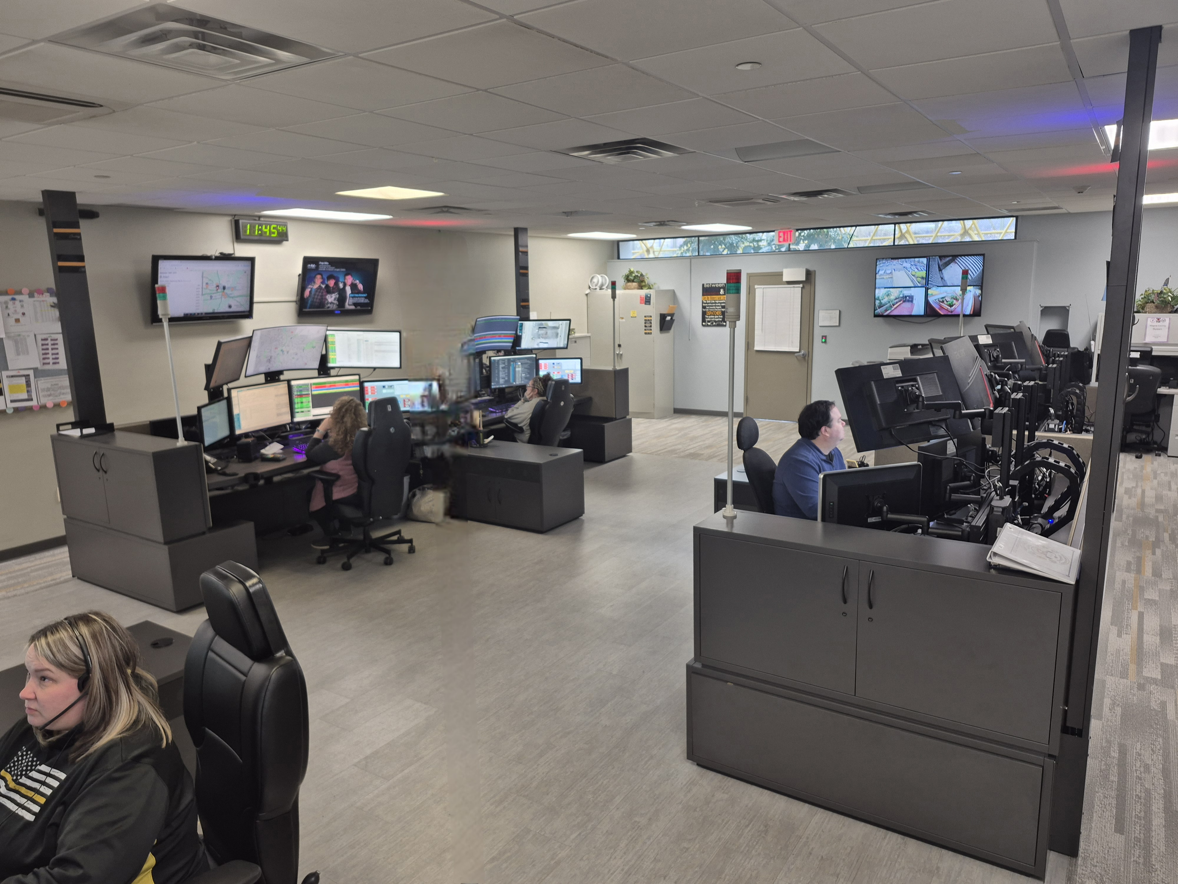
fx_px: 783
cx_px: 589
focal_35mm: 23
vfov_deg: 58.9
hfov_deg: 73.9
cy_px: 442
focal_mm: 5.4
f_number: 1.8
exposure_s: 1/53.2
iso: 200
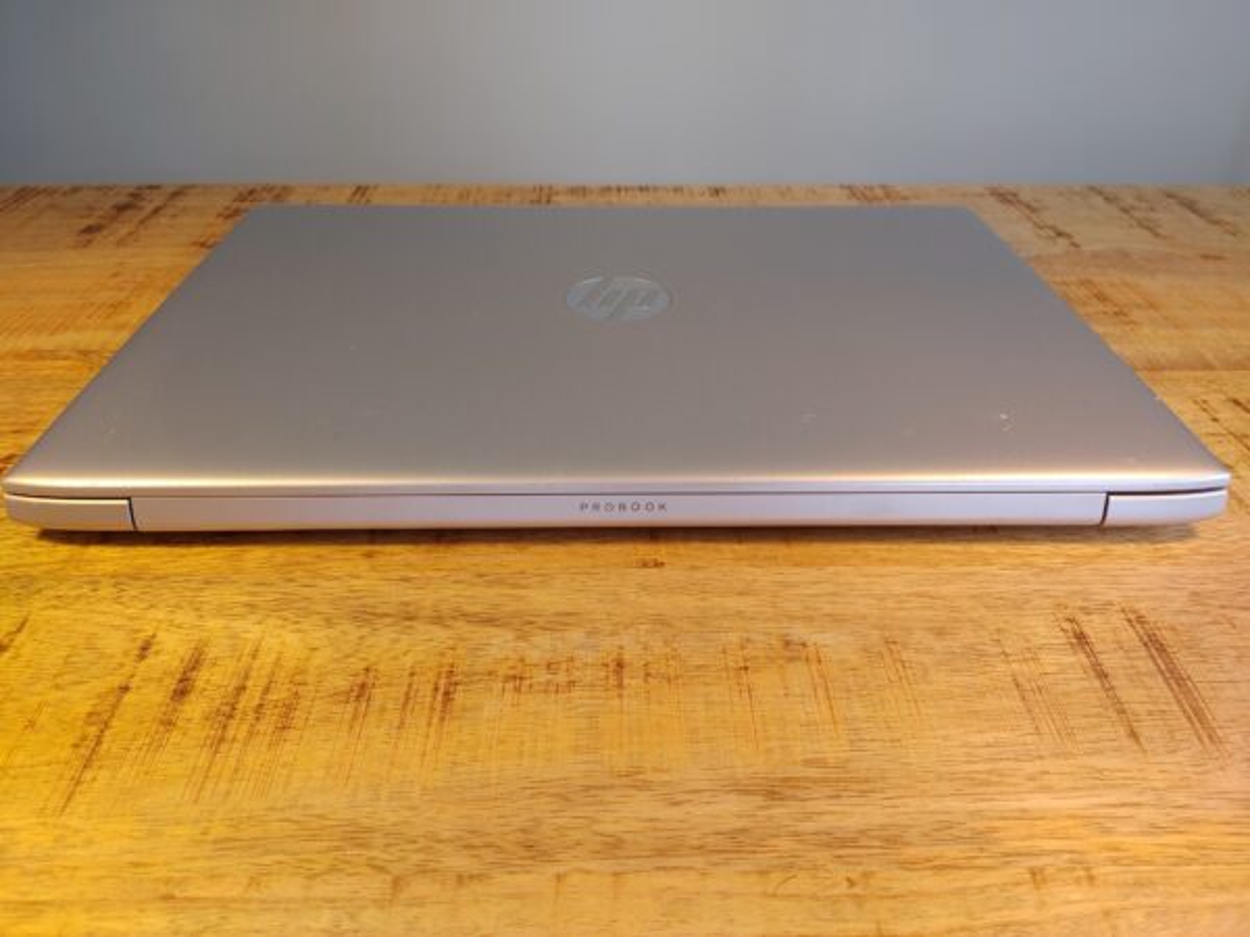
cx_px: 625
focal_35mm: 26
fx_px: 939
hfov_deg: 67.3
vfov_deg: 53.1
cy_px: 468
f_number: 1.8
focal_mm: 4.81
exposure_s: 1/100
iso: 100
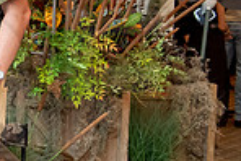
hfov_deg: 13.2
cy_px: 74
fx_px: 911
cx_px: -223
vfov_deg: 10.1
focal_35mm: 136
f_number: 5.6
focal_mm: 34
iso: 4000
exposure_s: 1/100
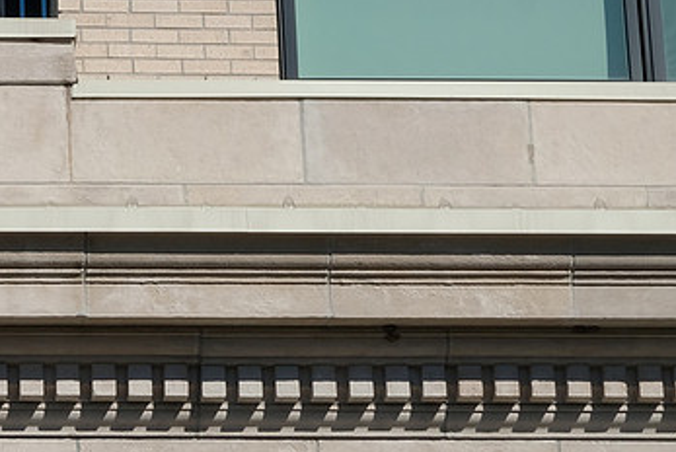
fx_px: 4943
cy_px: -29
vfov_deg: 5.2
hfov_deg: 7.7
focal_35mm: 263
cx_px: -255
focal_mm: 55
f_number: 18
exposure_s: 1/150
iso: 200
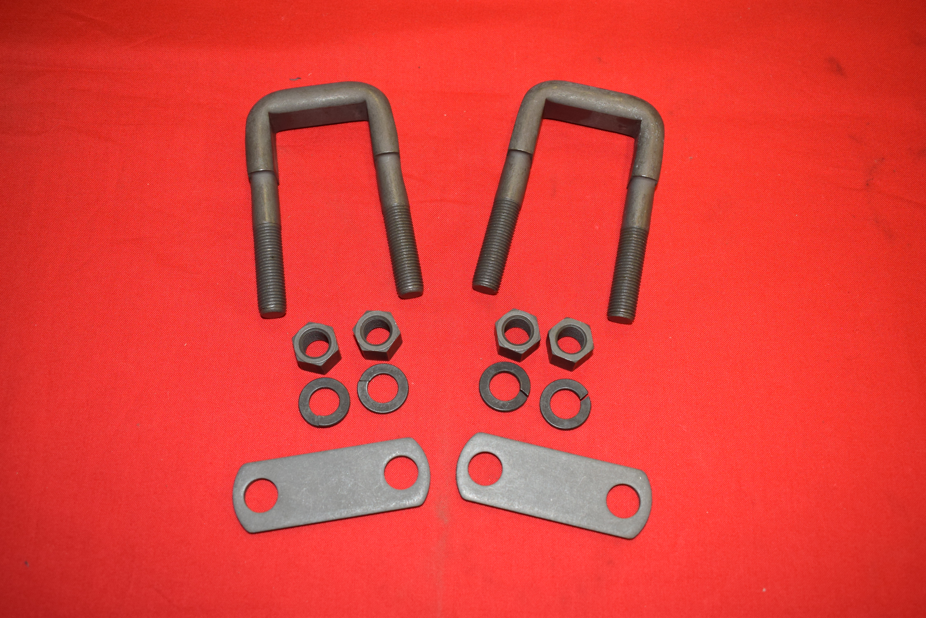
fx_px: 888
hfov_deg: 55.1
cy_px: 309
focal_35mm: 34
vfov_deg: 38.4
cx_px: 463
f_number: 5
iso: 800
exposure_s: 1/125
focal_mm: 23
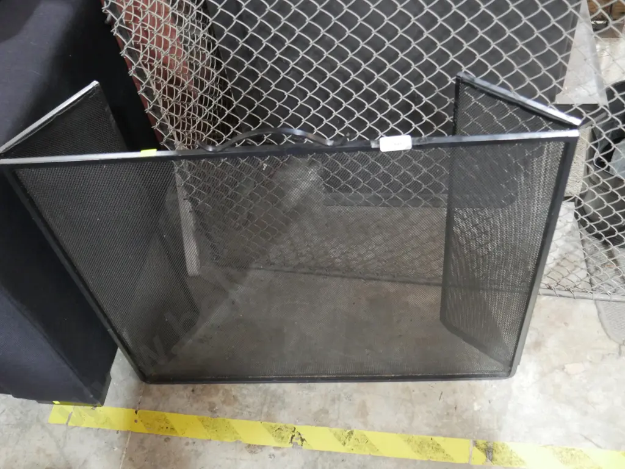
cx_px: 312
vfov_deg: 37.8
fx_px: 686
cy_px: 234
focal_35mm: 38
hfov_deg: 49.0
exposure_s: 1/60
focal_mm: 19
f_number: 4.1
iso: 2500
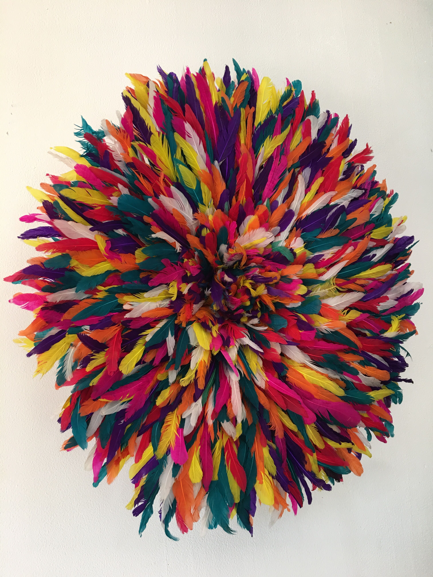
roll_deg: +3.8
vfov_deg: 61.7
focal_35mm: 29
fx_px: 484
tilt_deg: +10.1
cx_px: 216
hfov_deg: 48.2
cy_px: 288
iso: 50
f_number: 2.2
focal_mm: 4.15
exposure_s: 1/33
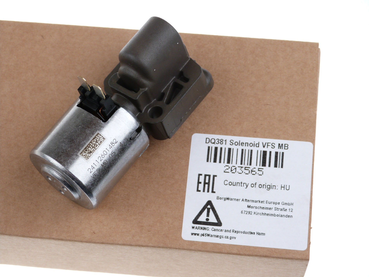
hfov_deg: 21.1
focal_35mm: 93
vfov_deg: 15.9
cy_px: 138
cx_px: 184
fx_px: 991
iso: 100
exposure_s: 1/80
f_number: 3.4
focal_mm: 16.8
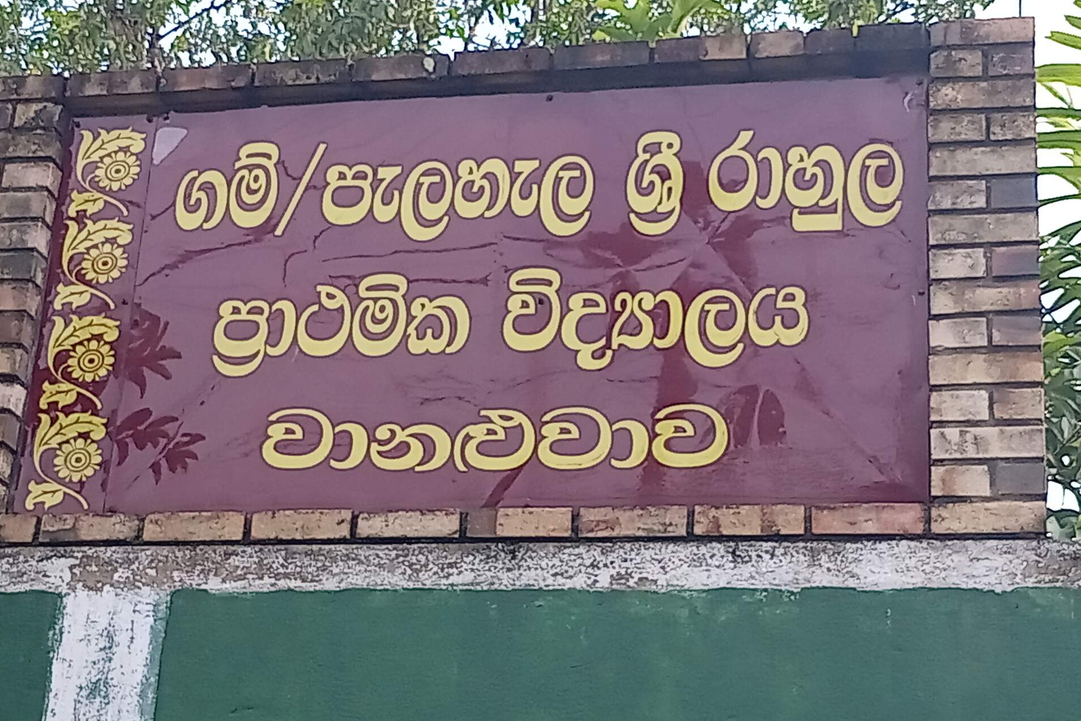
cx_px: 539
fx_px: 2072
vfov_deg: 19.7
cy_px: 401
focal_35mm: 69
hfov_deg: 29.2
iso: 101
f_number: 1.8
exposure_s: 1/481
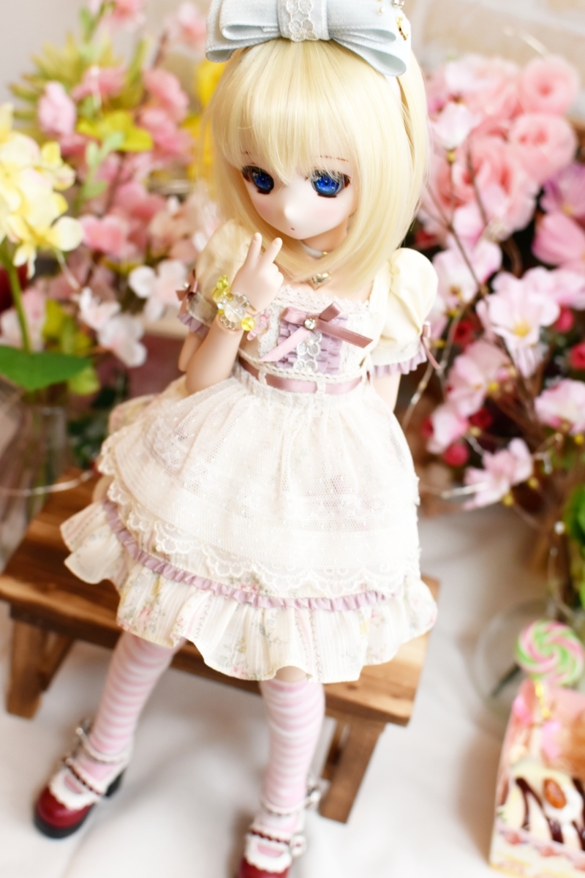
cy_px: 439
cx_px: 292
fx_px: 1280
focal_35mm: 52
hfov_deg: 25.8
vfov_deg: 37.9
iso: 800
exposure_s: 1/60
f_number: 3.2
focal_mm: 35
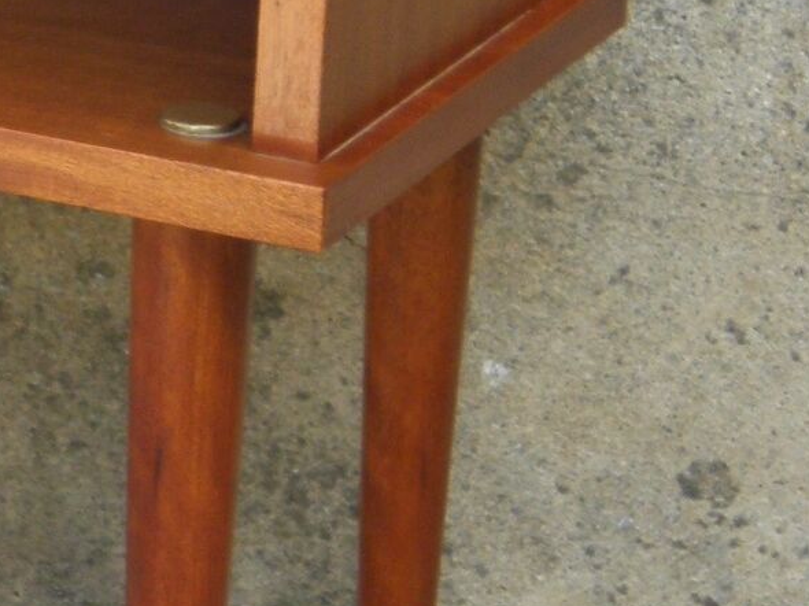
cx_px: -930
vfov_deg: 7.2
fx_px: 4766
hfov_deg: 9.0
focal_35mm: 204
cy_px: -56
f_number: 3.9
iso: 100
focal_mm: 8.6
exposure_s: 1/80
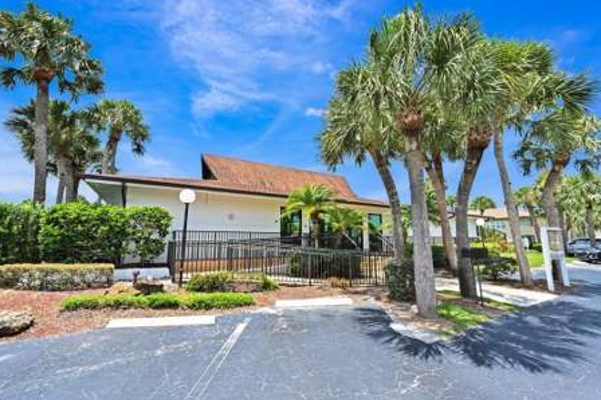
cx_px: 295
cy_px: 203
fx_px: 250
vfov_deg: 77.2
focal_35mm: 15
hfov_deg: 100.4
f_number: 11
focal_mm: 14
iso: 200
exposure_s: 1/125
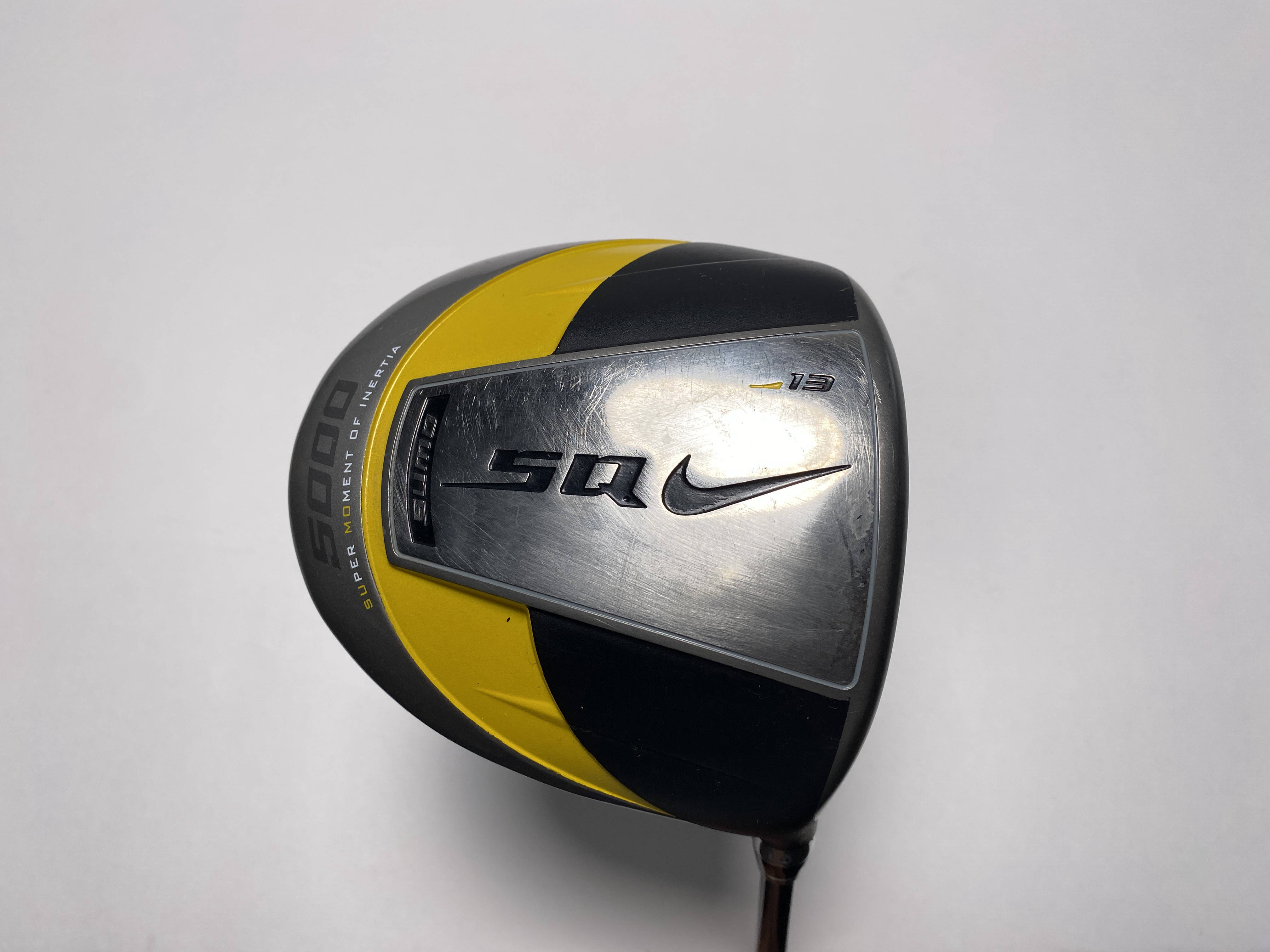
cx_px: 635
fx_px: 954
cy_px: 476
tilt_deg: -67.2
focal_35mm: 26
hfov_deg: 67.3
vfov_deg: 53.1
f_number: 1.8
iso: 32
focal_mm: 4.25
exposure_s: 1/1272
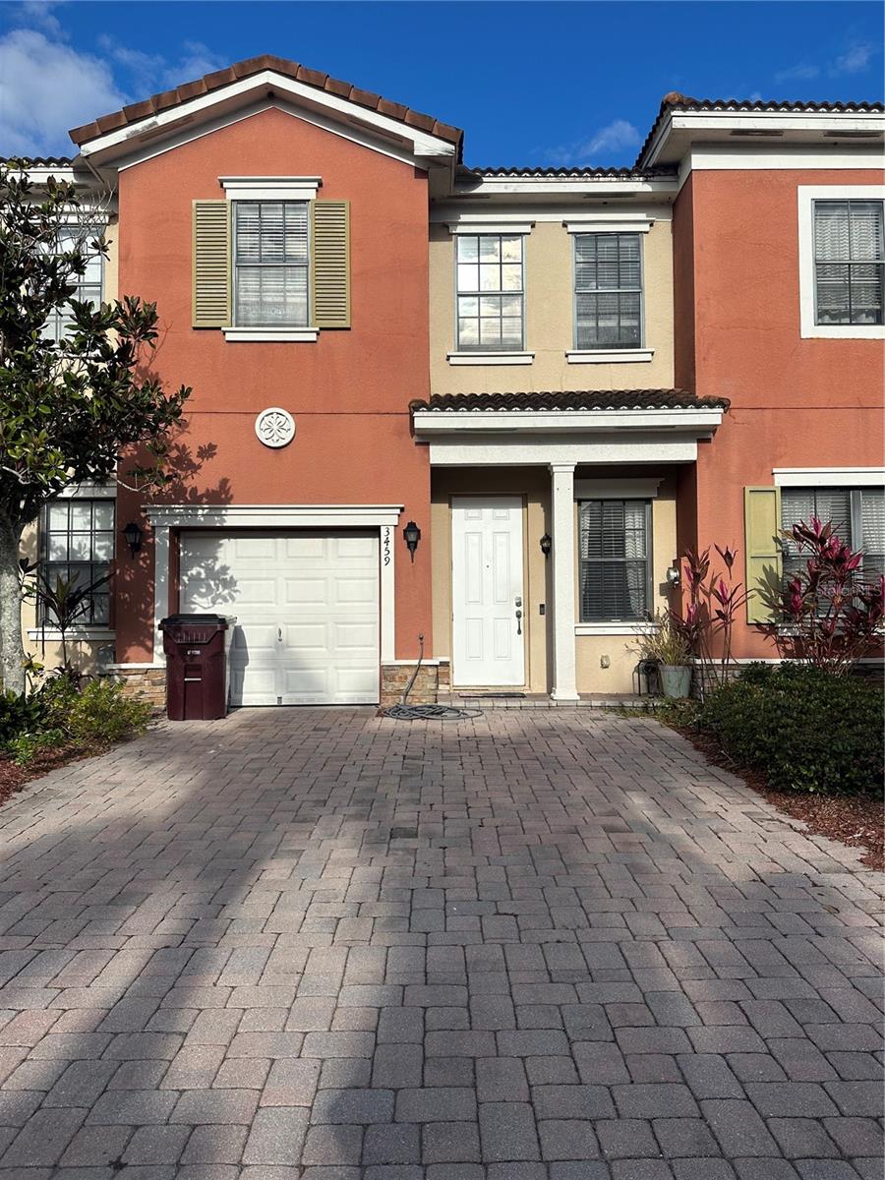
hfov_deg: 56.8
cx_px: 442
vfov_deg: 71.6
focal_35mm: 24
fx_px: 818
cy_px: 590
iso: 80
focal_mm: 6.86
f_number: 1.78
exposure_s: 1/5848
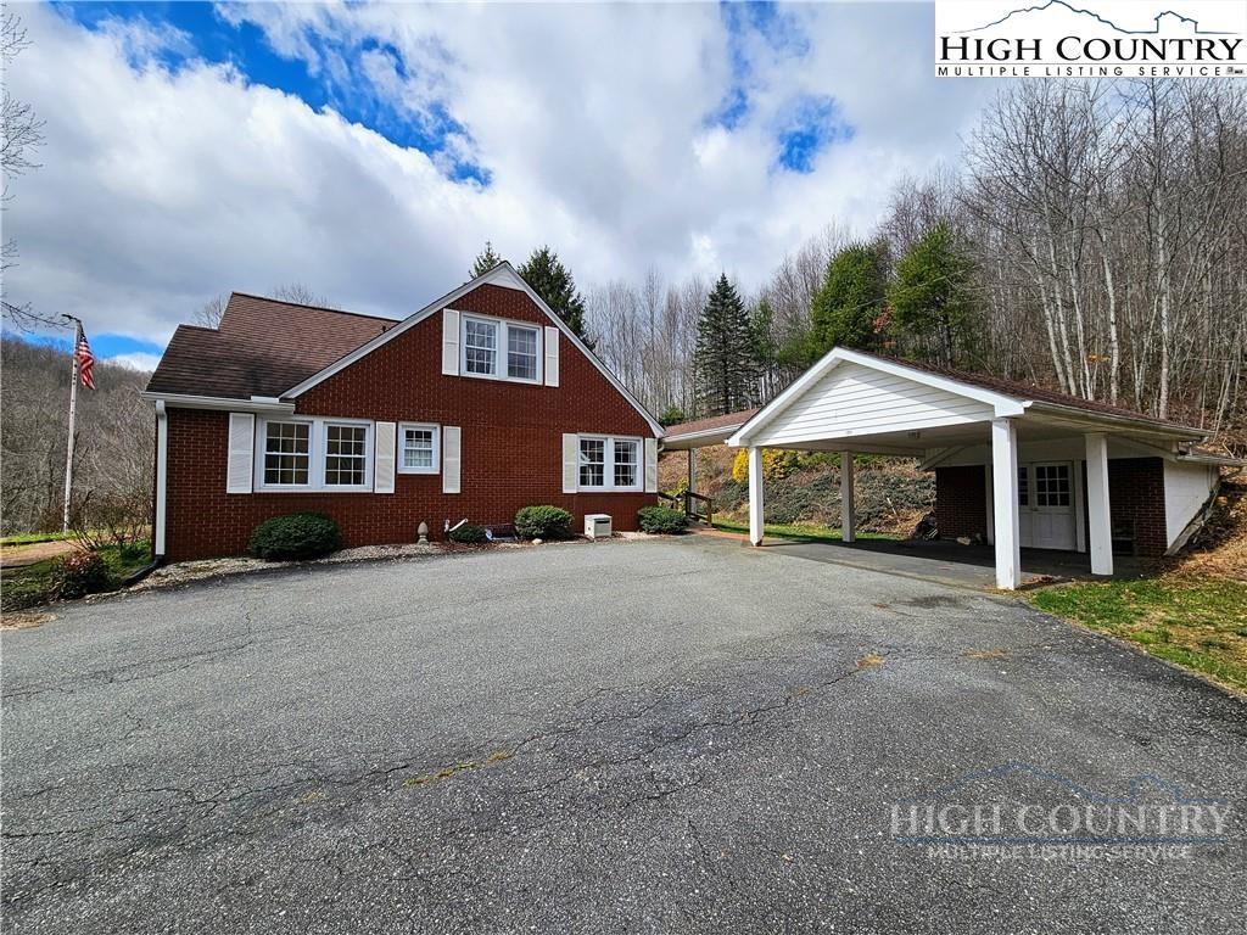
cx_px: 624
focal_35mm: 13
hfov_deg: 106.2
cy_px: 468
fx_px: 468
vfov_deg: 89.9
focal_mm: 2.2
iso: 50
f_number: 2.2
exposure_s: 1/2929
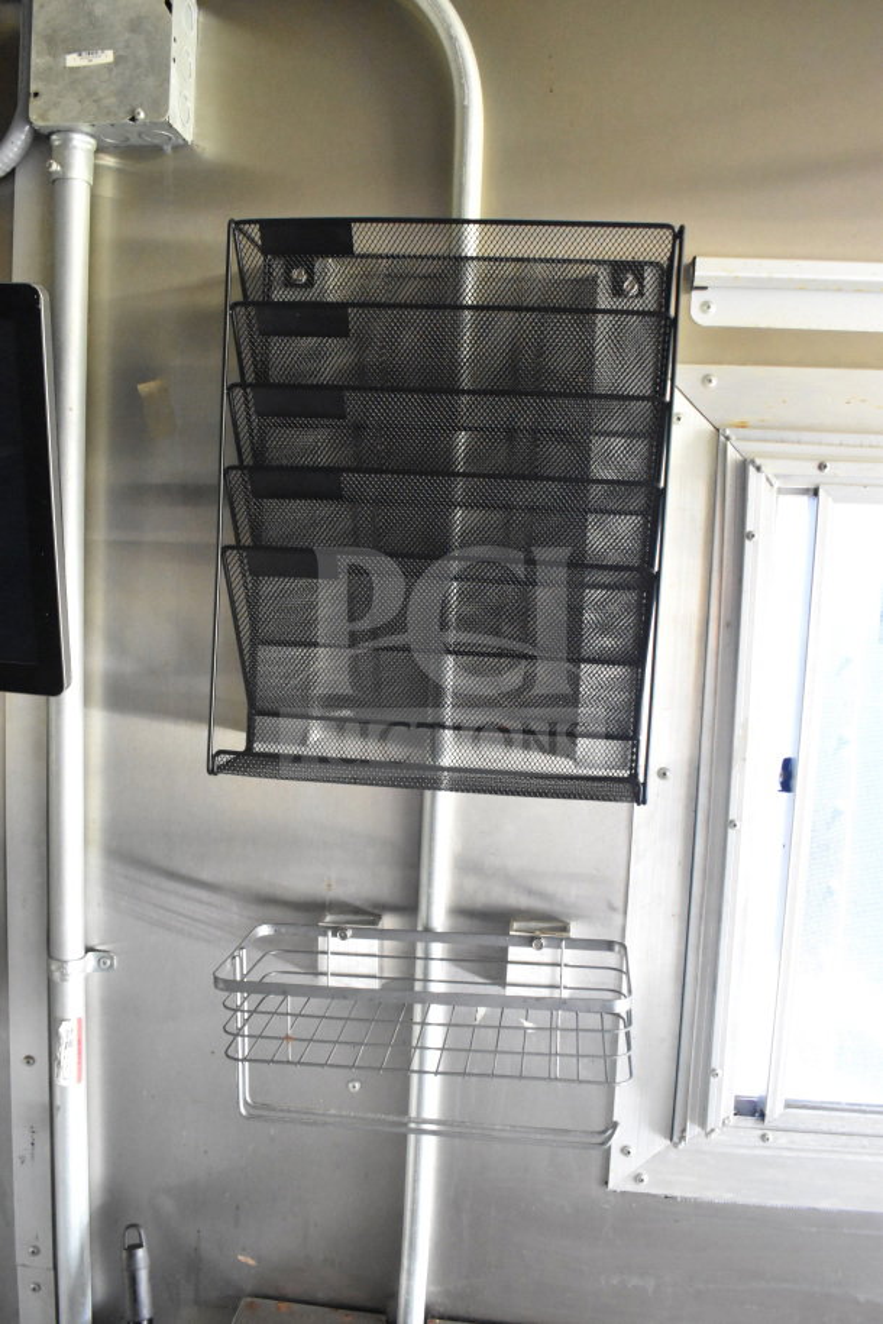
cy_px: 662
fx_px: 1104
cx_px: 442
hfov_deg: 43.6
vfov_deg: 61.9
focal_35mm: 30
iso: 6400
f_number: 5.6
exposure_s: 1/125
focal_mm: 20
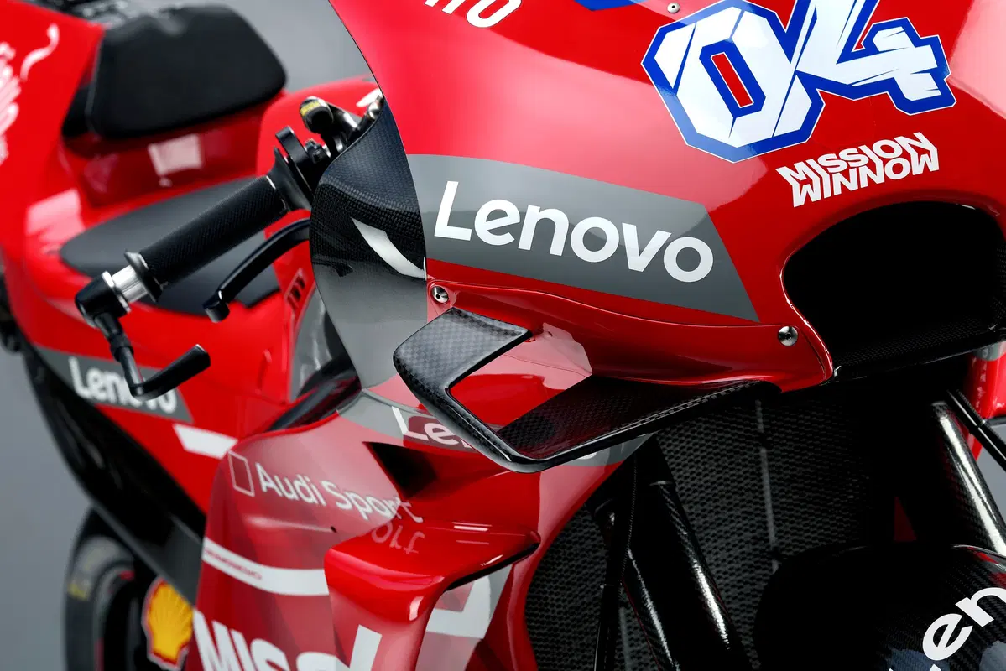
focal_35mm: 160
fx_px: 4472
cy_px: 336
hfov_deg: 12.8
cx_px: 503
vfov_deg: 8.6
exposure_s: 1/160
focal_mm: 160
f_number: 10
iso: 31
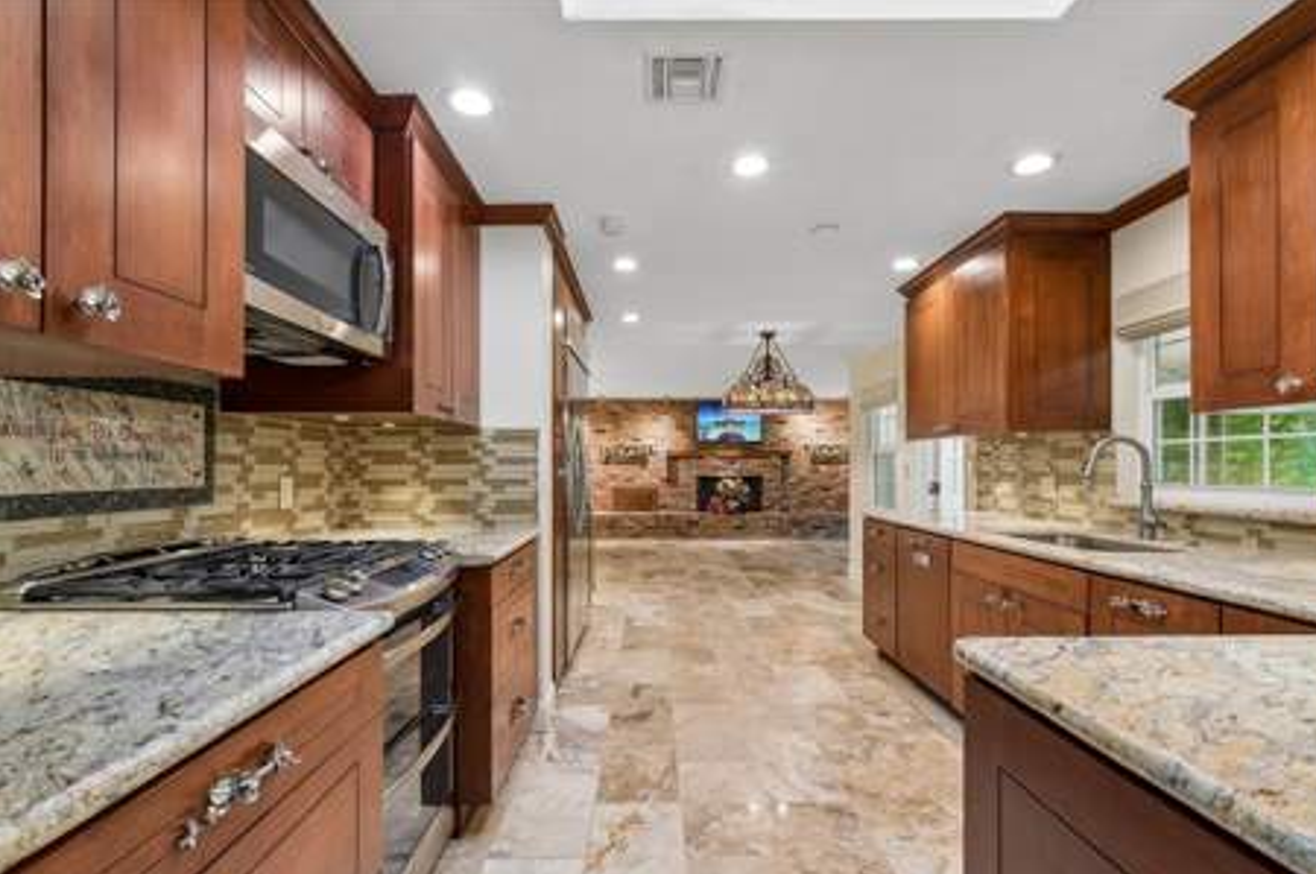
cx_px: 652
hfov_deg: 96.8
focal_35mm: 16
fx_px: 584
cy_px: 460
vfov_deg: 73.6
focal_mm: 10
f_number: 8
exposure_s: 1/2.5
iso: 200
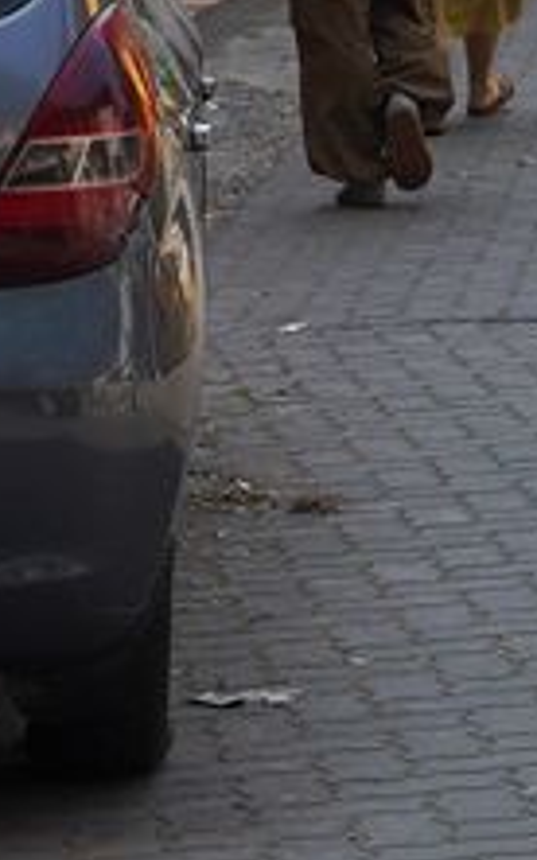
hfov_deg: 5.8
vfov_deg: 9.0
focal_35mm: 221
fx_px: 5178
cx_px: 1027
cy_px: -817
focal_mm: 24
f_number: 9
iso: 200
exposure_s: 1/320
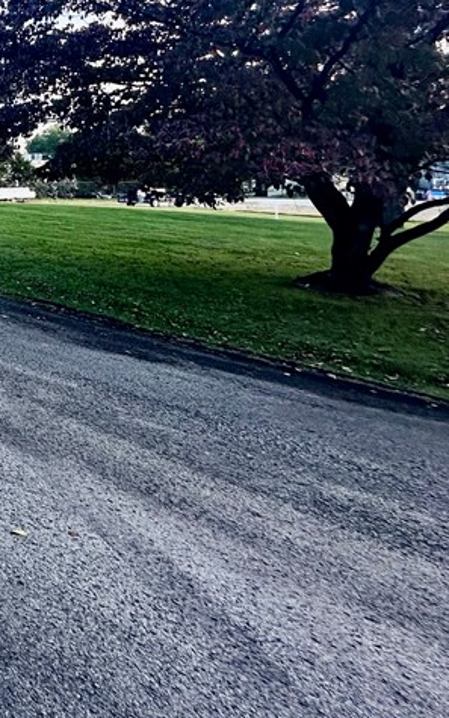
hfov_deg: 23.9
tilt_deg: -1.6
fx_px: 626
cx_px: -317
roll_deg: +0.0
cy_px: 183
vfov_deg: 56.8
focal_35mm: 32
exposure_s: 1/222
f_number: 2.2
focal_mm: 2.22
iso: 40
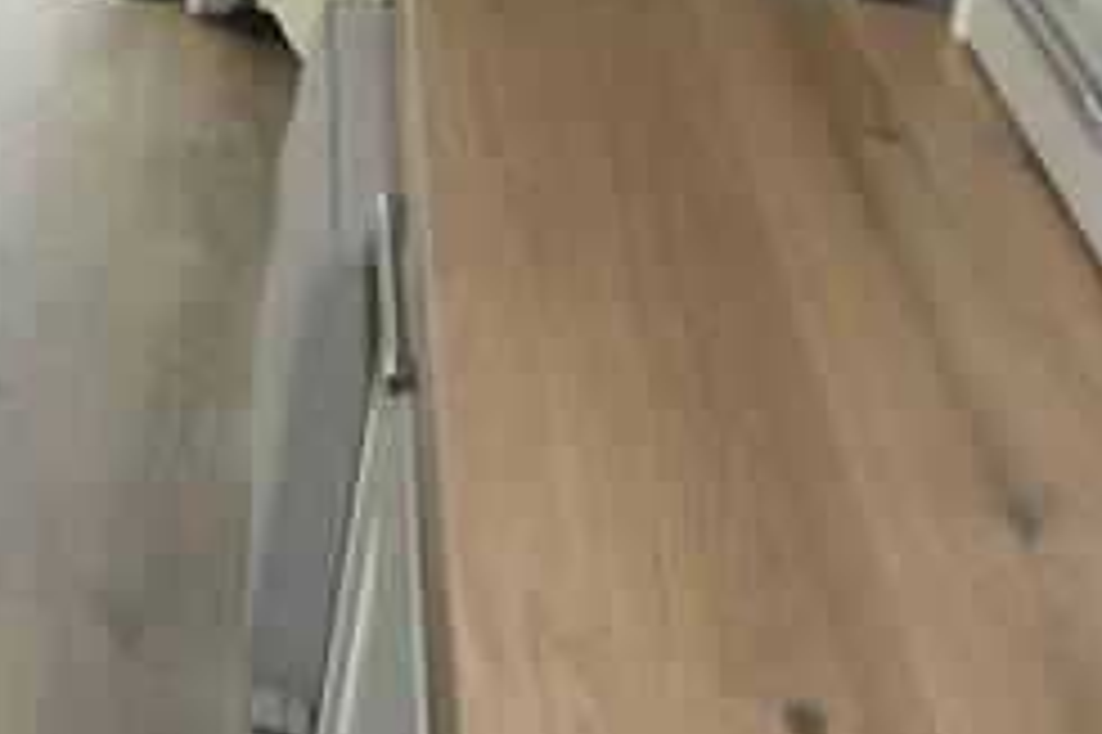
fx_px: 2661
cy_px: -527
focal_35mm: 87
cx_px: -756
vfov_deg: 14.1
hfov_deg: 19.1
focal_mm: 3.6
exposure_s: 1/100
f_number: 2.8
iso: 80
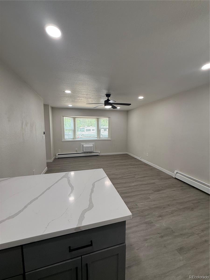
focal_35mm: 14
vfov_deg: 102.1
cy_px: 140
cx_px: 105
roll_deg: -0.5
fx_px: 113
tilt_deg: -3.4
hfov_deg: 85.7
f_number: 2.2
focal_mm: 2.22
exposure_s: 1/120
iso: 100
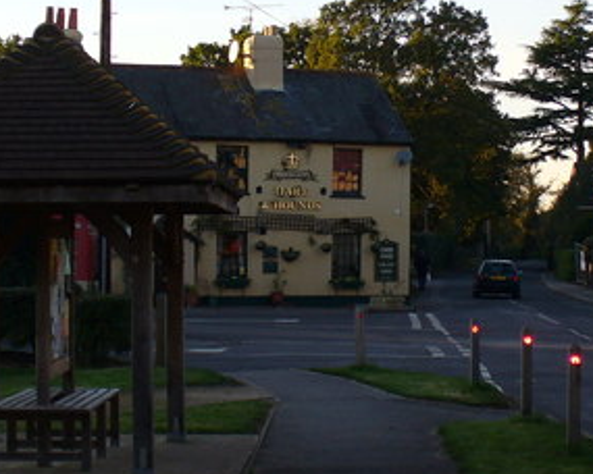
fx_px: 1615
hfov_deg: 20.7
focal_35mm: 92
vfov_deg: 16.7
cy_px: 168
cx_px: 389
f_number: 2.9
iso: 80
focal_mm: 7
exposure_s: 1/250
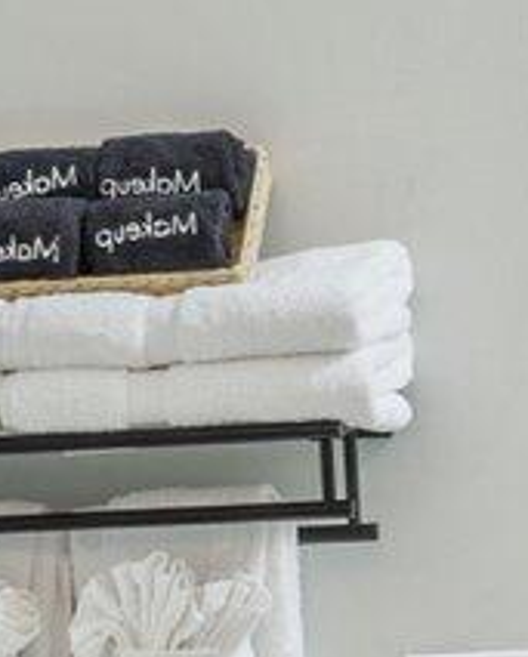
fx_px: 5263
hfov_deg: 5.7
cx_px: -124
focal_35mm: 270
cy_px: 1499
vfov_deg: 6.8
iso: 100
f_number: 5.6
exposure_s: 1/60
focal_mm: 30
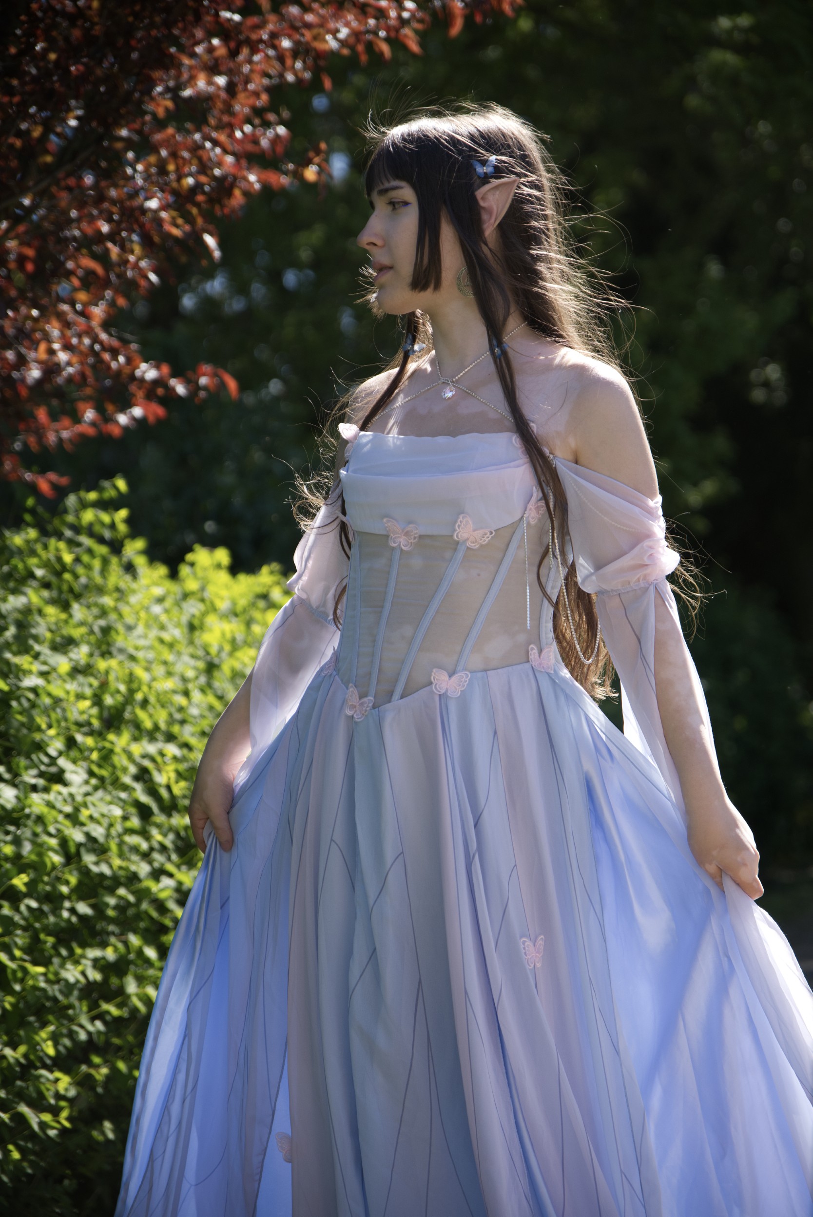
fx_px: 3553
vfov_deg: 19.4
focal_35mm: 105
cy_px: 608
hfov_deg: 13.1
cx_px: 406
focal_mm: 70
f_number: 2.8
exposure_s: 1/1000
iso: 160
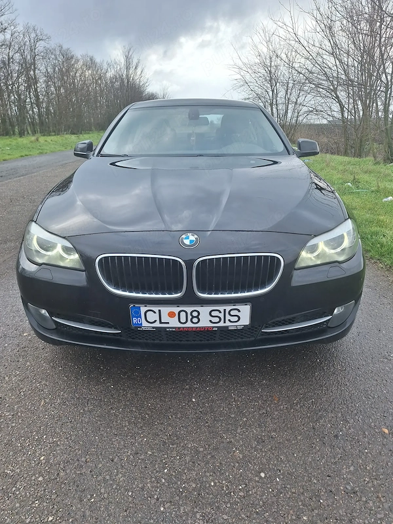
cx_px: 196
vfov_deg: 73.9
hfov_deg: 58.9
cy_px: 262
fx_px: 348
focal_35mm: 23
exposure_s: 1/663
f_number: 1.8
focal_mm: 5.54
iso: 40
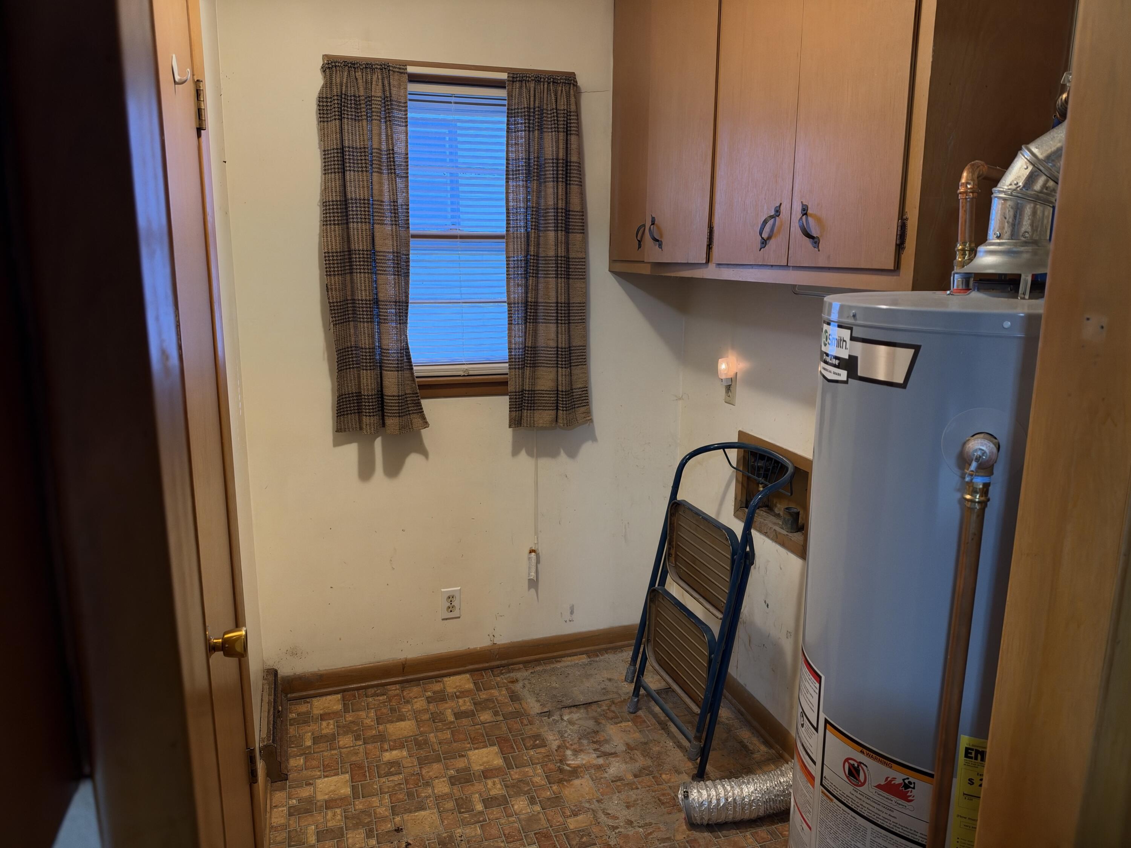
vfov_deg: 56.8
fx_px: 784
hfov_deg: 71.6
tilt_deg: -11.4
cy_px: 424
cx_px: 566
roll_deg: +0.1
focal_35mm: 24
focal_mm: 6.93
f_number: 1.48
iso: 160
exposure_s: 1/60
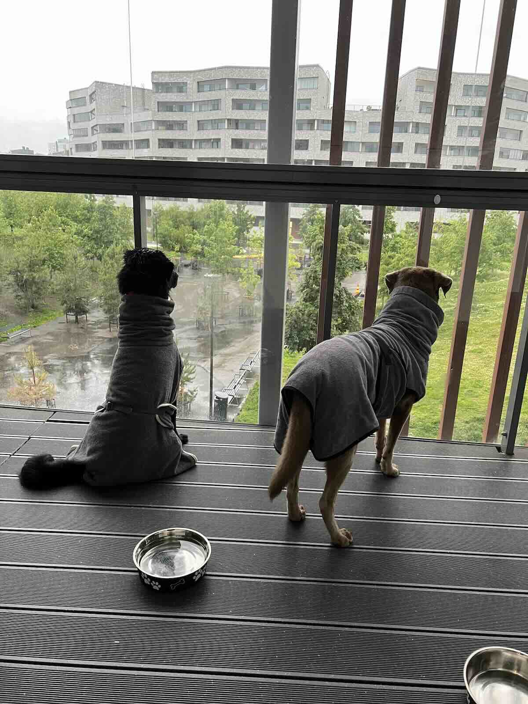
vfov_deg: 67.3
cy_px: 352
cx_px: 264
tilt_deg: -15.5
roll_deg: -1.6
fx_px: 529
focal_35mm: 26
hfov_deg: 53.1
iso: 250
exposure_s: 1/60
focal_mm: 5.7
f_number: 1.5
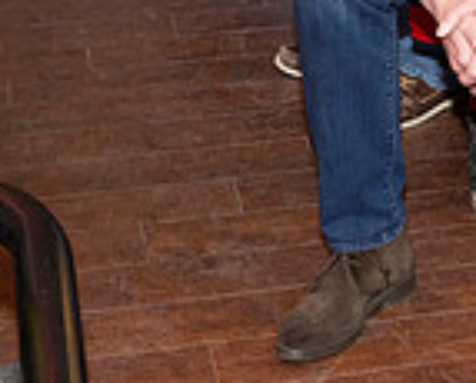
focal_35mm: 171
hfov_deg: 10.7
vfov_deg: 8.8
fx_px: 2414
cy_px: -201
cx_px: 812
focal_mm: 45
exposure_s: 1/100
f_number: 5.6
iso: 2000
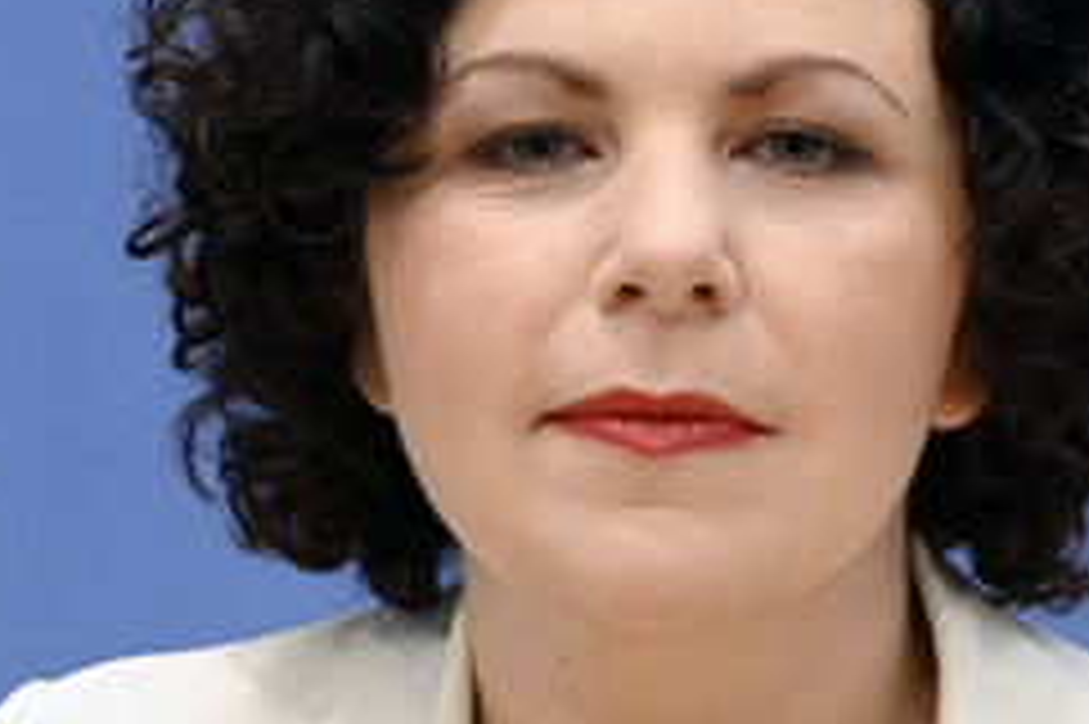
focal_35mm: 121
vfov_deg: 11.3
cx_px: 664
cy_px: 288
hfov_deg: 16.9
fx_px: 3658
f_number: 5.6
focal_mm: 65
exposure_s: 1/640
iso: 5000
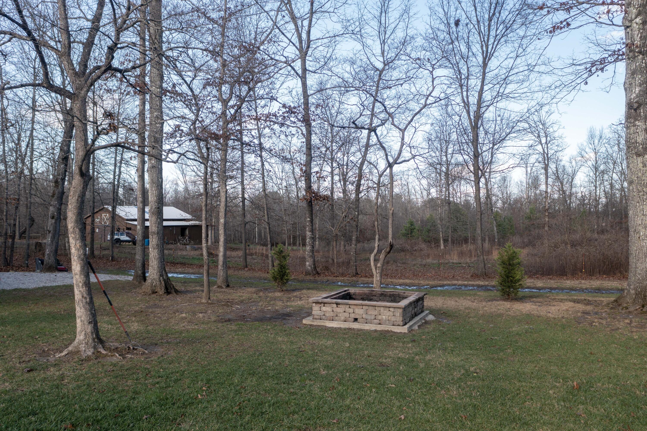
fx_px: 503
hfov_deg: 65.5
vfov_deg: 46.4
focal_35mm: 28
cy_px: 216
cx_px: 324
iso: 100
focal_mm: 10.26
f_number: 3.2
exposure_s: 1/200
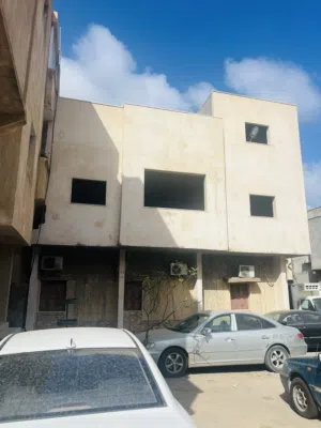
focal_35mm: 26
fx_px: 321
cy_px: 214
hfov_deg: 53.1
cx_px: 160
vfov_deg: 67.3
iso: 50
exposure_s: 1/7463
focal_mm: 5.7
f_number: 1.5
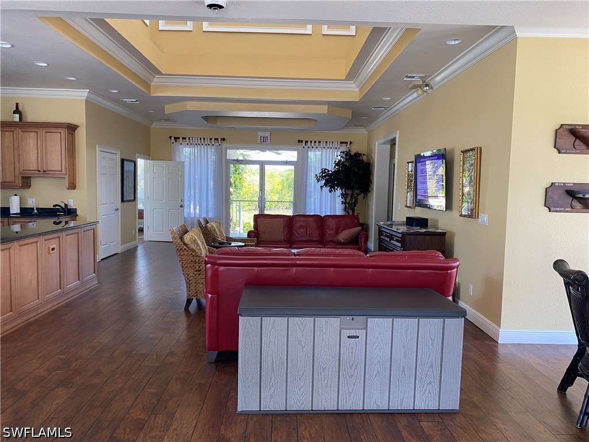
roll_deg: -1.6
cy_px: 221
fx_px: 442
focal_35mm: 26
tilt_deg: -5.4
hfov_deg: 67.3
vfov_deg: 53.1
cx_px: 294
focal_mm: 4.25
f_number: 1.8
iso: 125
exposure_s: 1/86
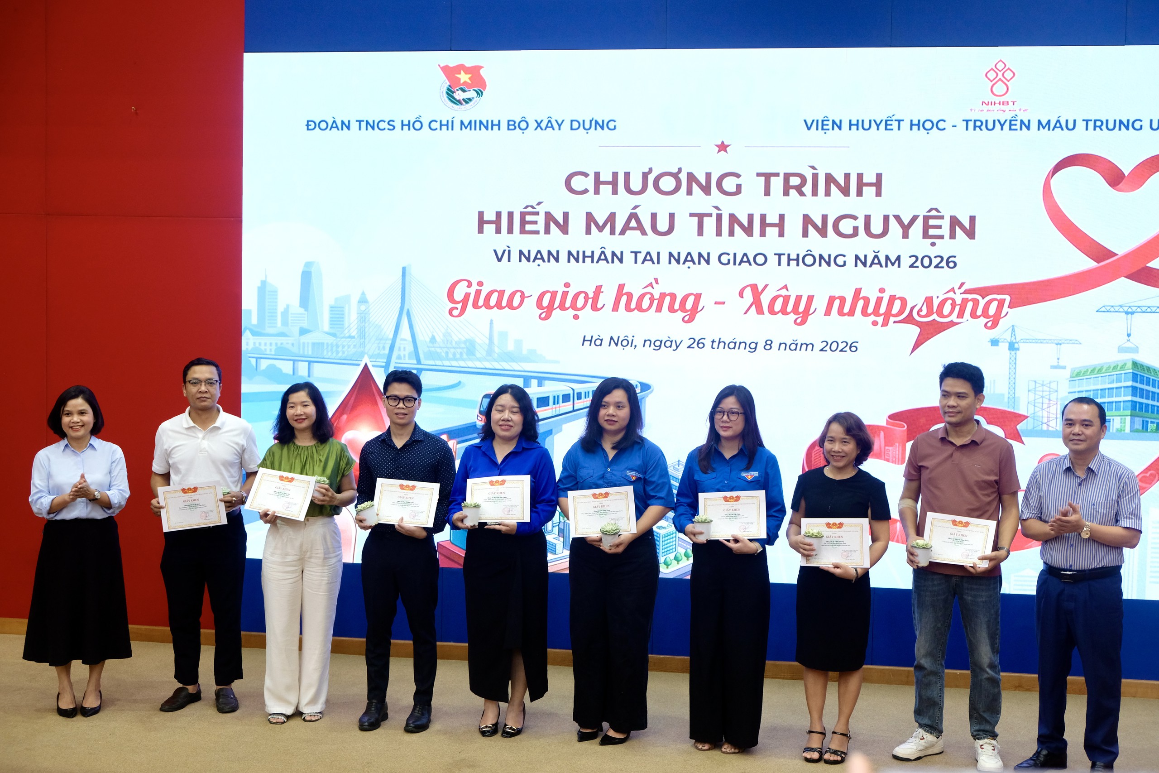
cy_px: 386
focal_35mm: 43
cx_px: 580
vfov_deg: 31.2
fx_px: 1384
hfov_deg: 45.4
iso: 800
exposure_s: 1/42
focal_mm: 28.9
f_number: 3.6
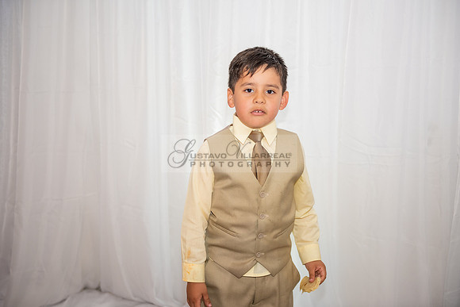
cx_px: 230
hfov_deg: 34.5
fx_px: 740
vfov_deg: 23.4
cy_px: 154
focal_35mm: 58
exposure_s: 1/80
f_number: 2.8
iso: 640
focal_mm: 56
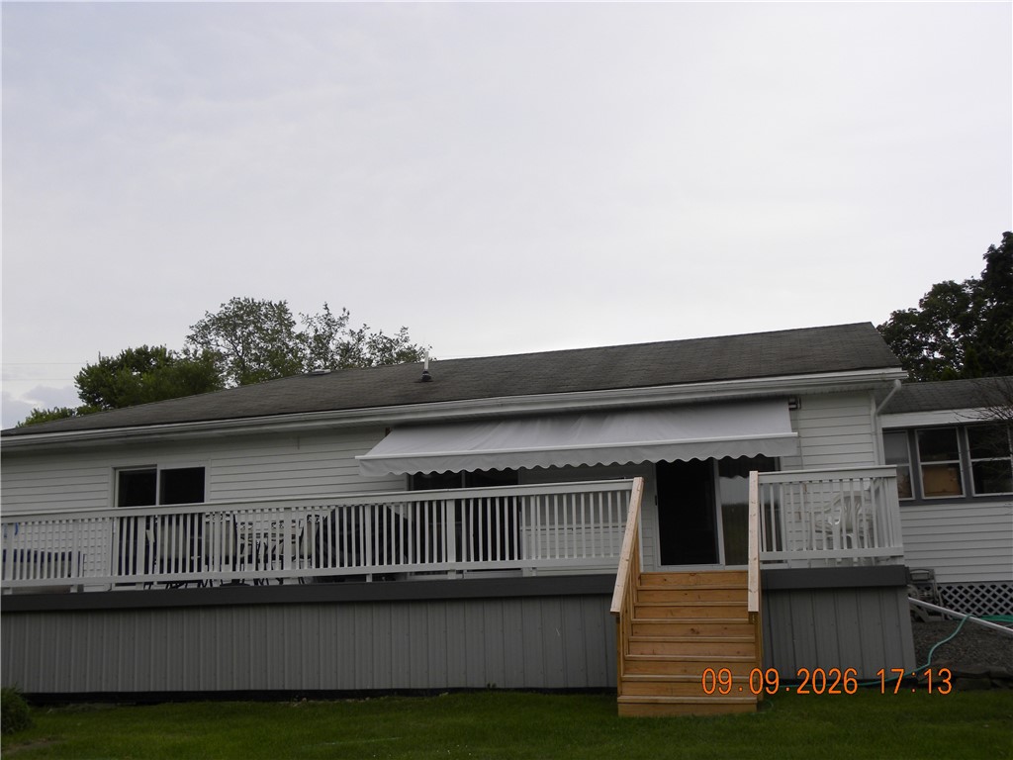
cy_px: 380
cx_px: 506
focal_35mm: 37
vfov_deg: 38.7
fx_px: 1083
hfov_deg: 50.1
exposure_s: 1/106
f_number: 3.2
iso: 64
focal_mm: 6.6
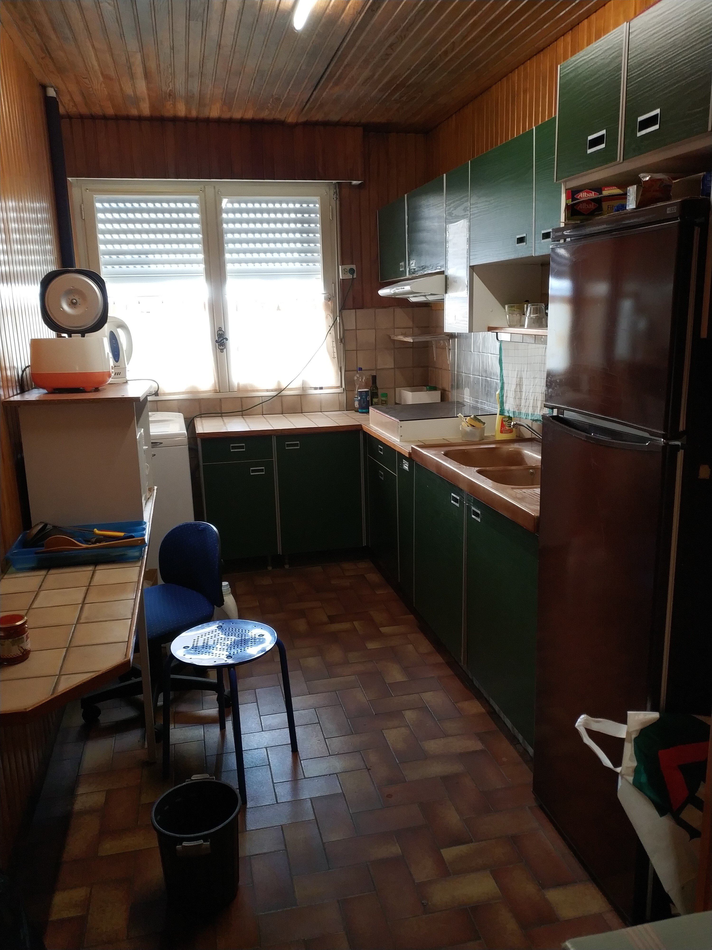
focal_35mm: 32
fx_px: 878
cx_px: 356
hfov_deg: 44.2
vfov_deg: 56.8
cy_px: 475
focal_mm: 4.5
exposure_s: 1/25
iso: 311
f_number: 2
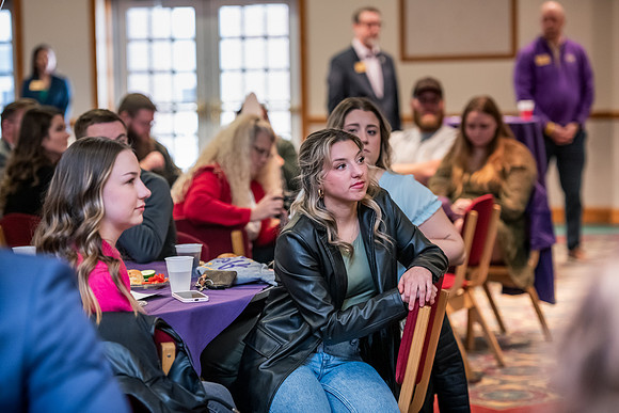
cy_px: 206
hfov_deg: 18.3
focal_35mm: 112
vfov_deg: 12.2
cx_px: 310
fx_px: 1926
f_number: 3.2
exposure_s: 1/160
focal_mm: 112
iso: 2500
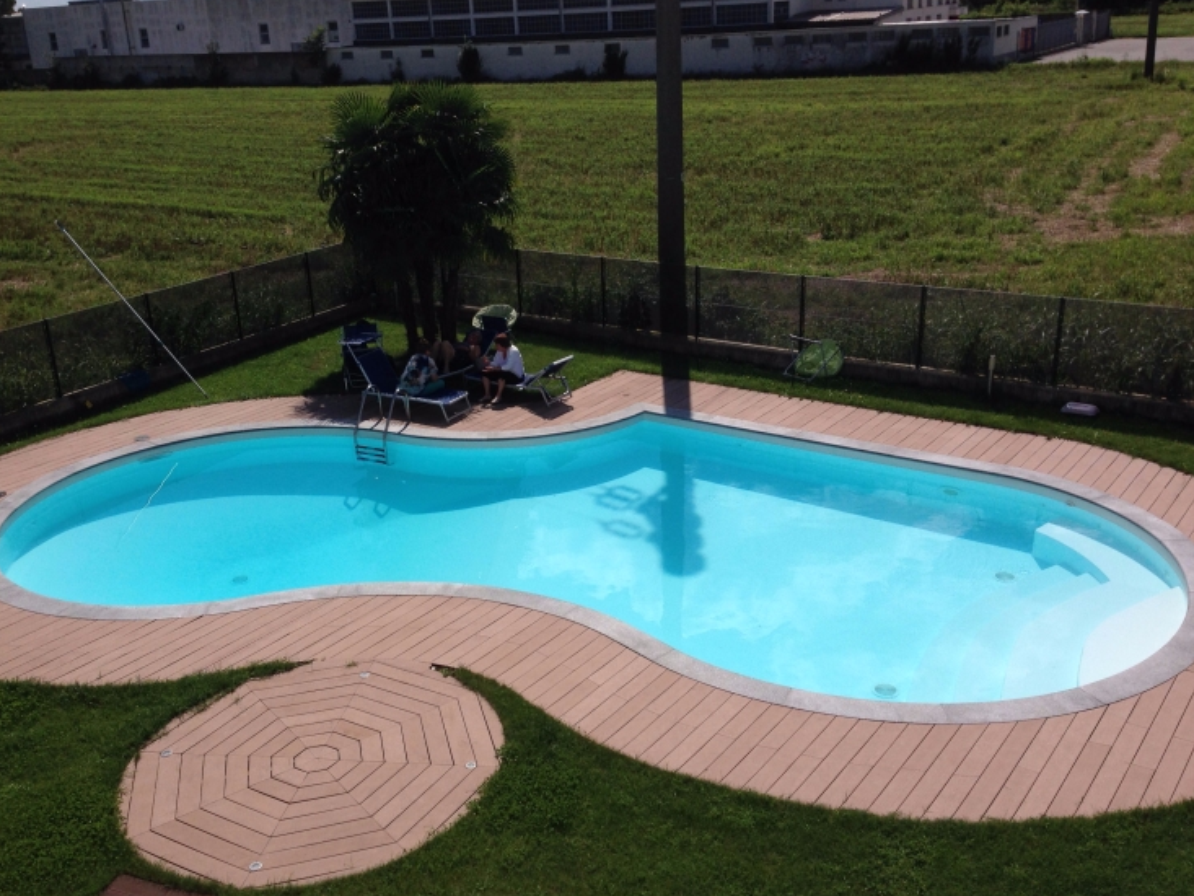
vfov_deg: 39.7
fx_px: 1242
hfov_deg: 51.3
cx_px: 546
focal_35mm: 36
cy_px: 445
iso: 50
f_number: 2.4
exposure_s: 1/3876
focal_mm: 4.12
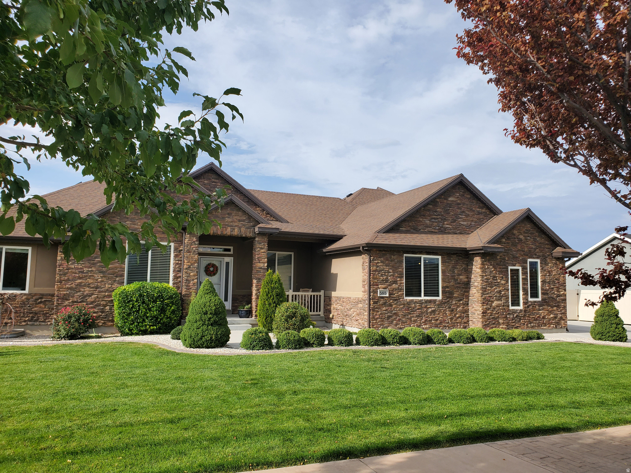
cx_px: 316
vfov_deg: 53.1
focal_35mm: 26
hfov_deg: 67.3
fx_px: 474
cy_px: 236
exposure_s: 1/1783
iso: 50
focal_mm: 4.3
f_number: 2.4
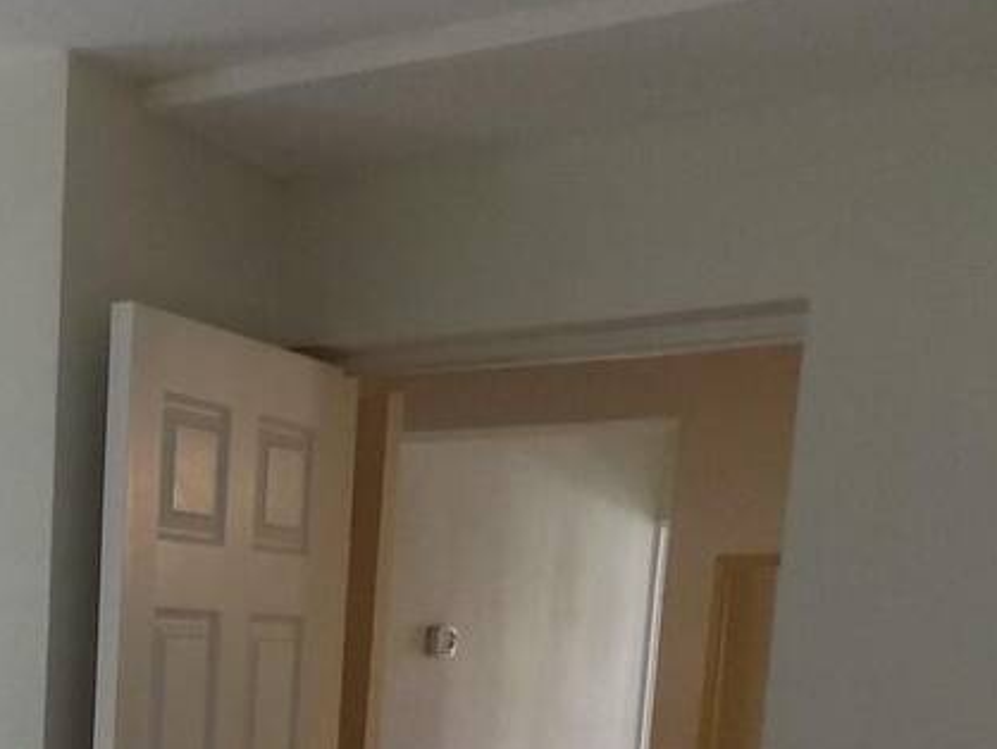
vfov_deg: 20.2
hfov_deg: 25.6
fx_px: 1902
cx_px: -272
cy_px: 1009
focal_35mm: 66
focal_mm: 4
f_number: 3.1
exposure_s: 1/30
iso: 160
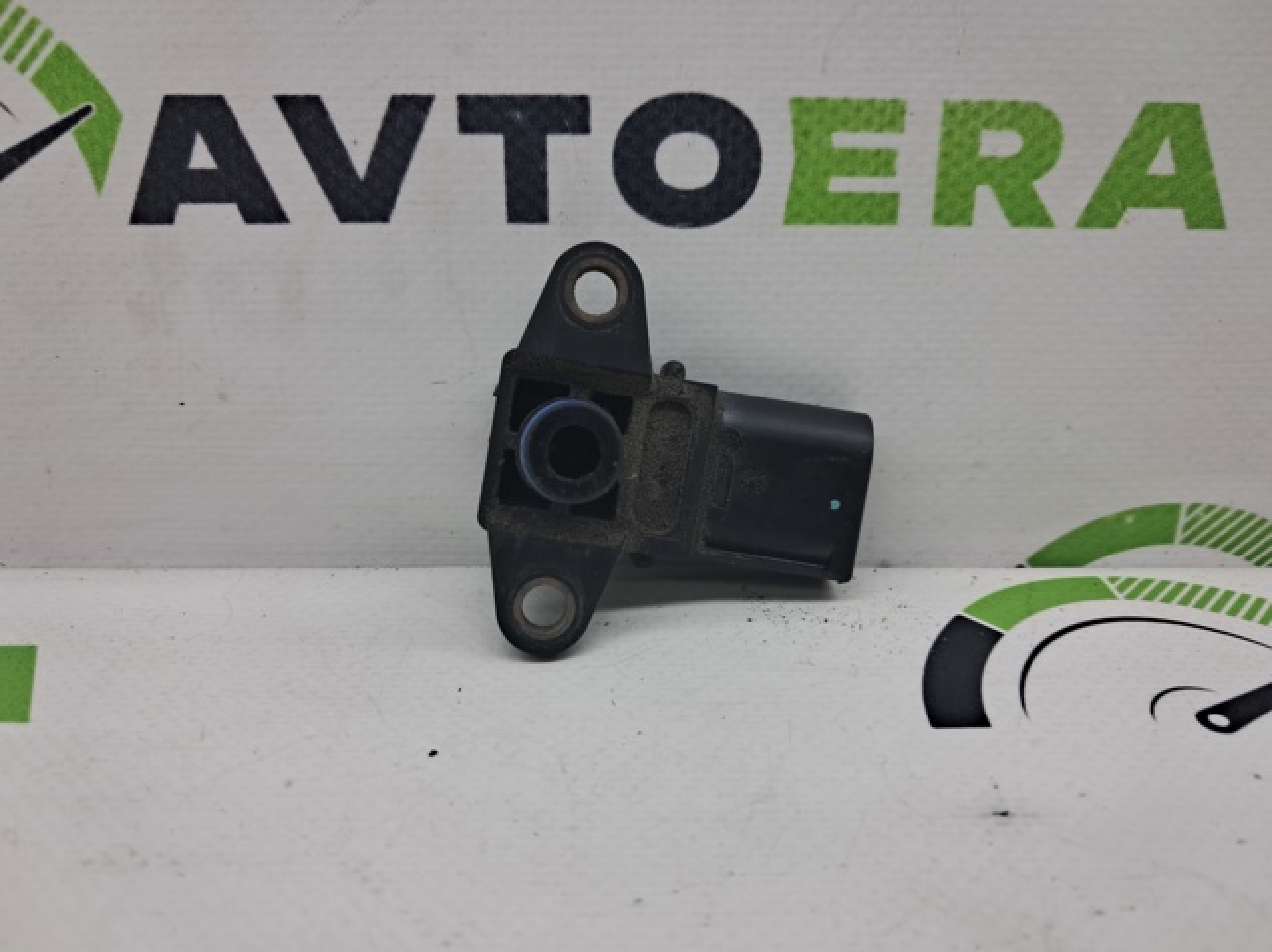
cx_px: 636
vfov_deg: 51.3
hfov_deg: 65.4
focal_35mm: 27
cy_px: 476
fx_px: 991
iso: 50
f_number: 1.8
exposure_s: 1/100
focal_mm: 4
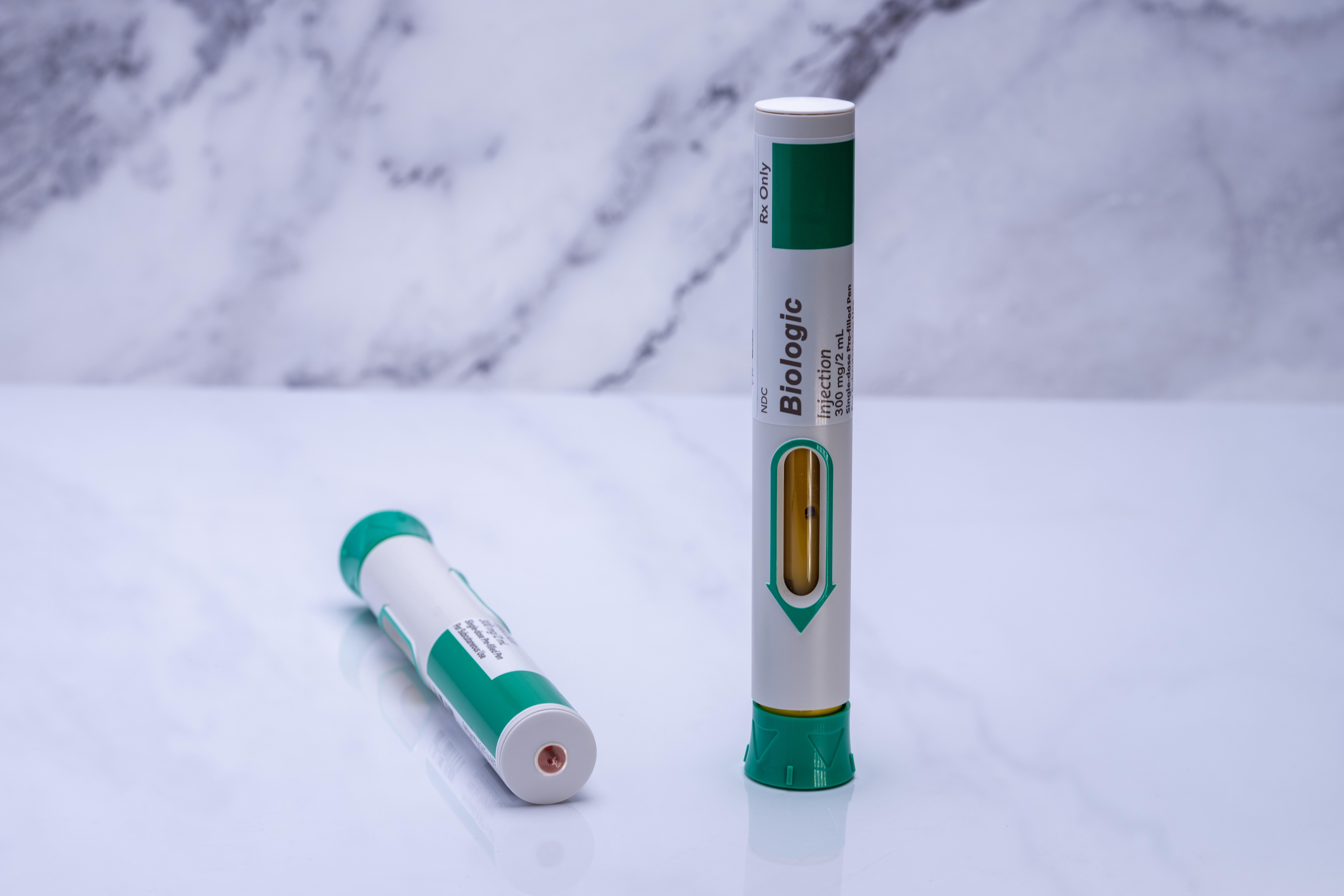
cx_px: 672
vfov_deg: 13.7
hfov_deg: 20.4
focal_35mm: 100
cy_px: 448
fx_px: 3733
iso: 160
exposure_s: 1/80
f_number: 11
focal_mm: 100
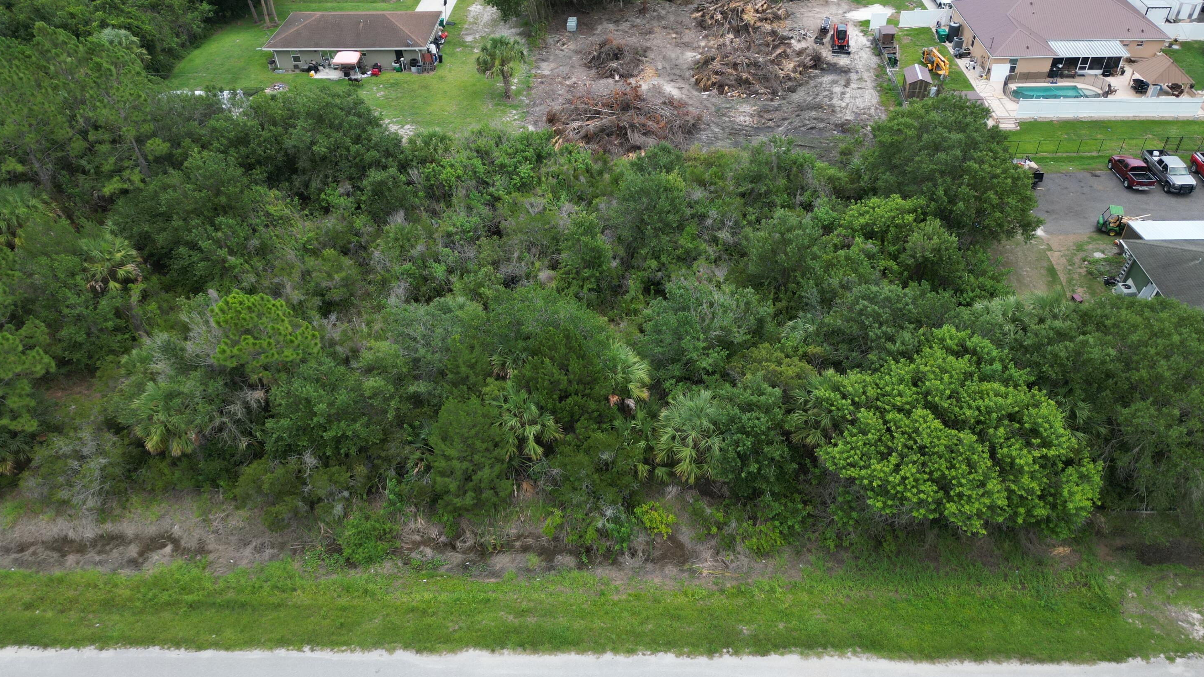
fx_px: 862
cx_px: 620
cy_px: 307
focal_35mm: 27
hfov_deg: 69.8
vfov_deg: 42.8
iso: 130
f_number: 1.7
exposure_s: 1/725
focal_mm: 6.72
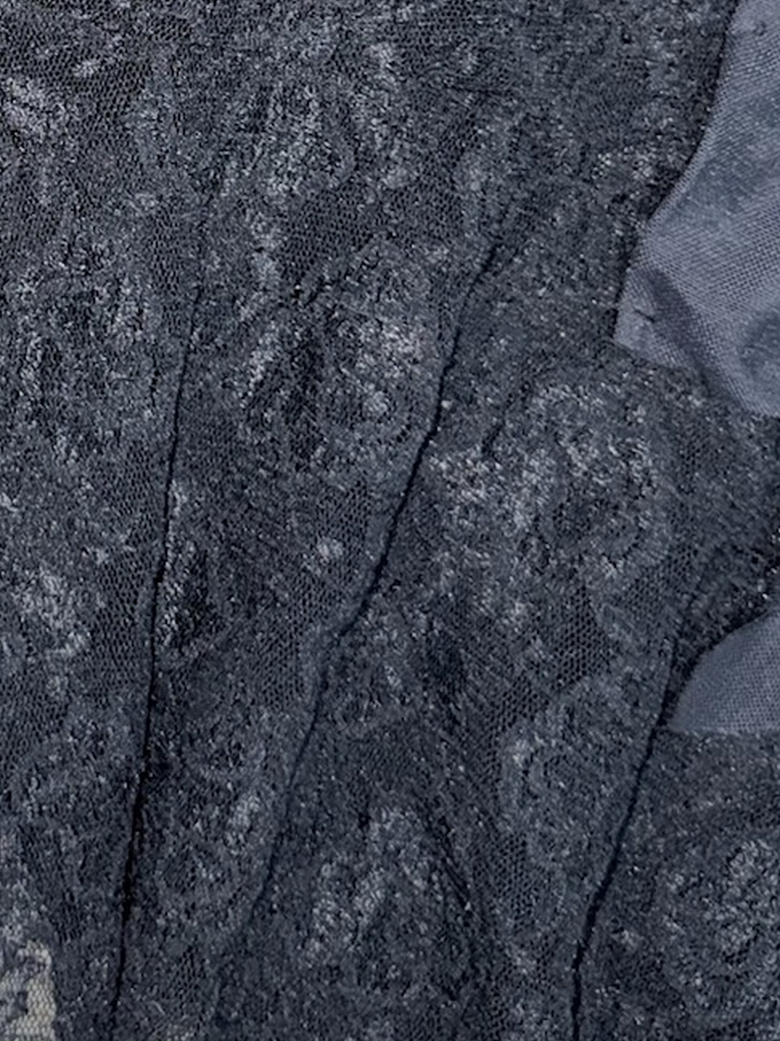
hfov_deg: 18.4
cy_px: -145
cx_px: -154
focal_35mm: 76
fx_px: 2284
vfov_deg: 23.8
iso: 100
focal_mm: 6.76
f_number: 1.78
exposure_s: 1/13
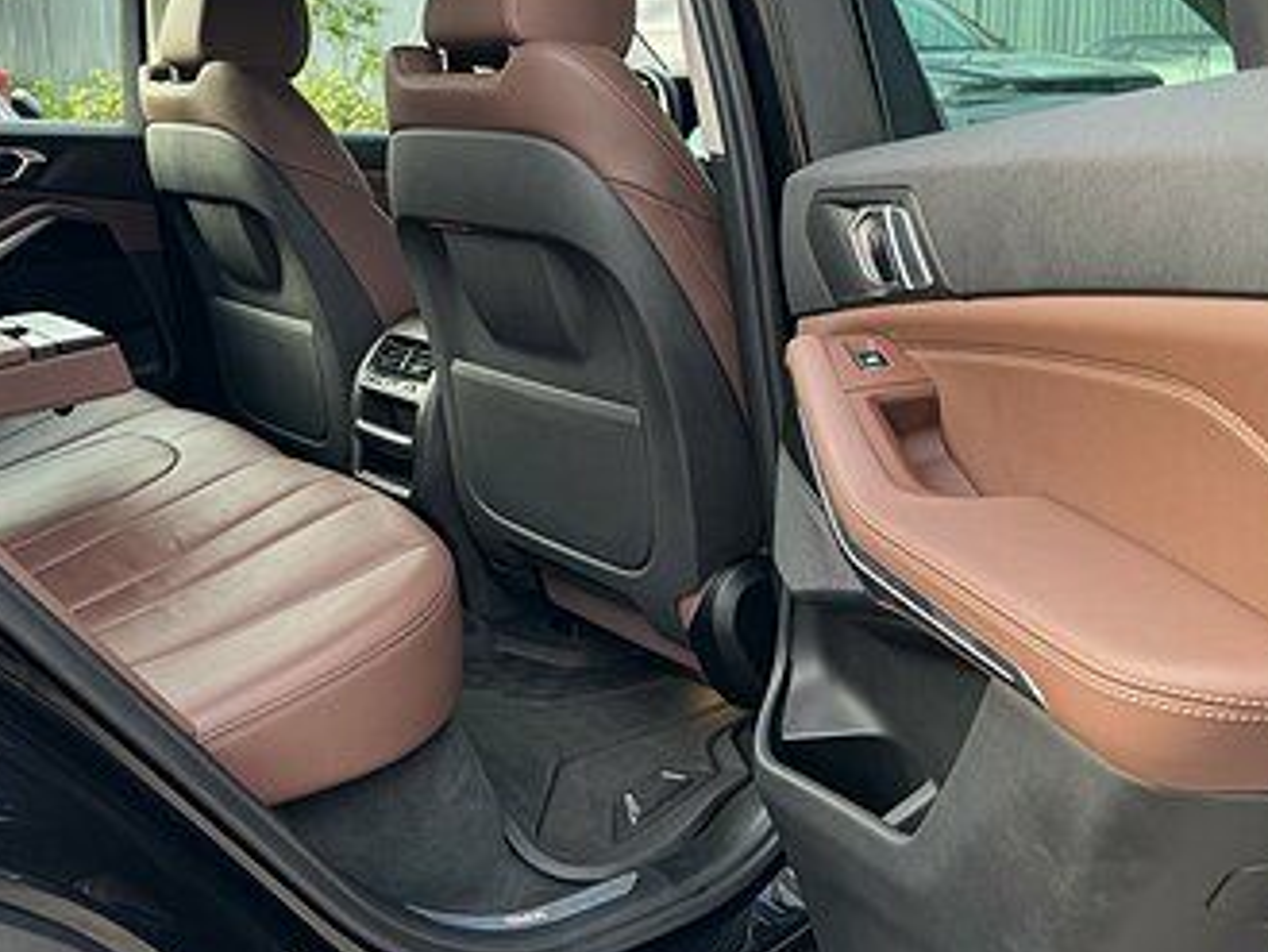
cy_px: 306
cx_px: 594
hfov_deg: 46.8
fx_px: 1466
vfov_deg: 35.6
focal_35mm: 40
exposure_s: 1/121
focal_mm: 6.76
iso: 100
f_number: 1.78
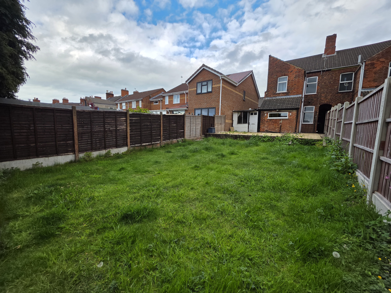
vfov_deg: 89.9
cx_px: 196
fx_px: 147
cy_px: 146
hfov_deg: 106.2
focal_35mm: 13
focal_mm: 2.2
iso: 40
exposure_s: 1/398
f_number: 1.9
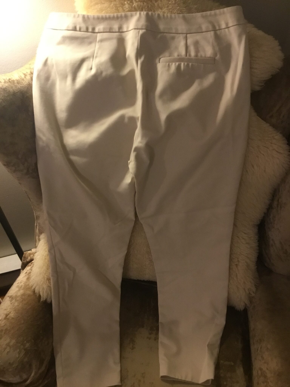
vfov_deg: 58.4
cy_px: 194
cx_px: 145
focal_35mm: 31
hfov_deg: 45.4
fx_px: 346
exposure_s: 1/17
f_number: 2.4
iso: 200
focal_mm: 3.3
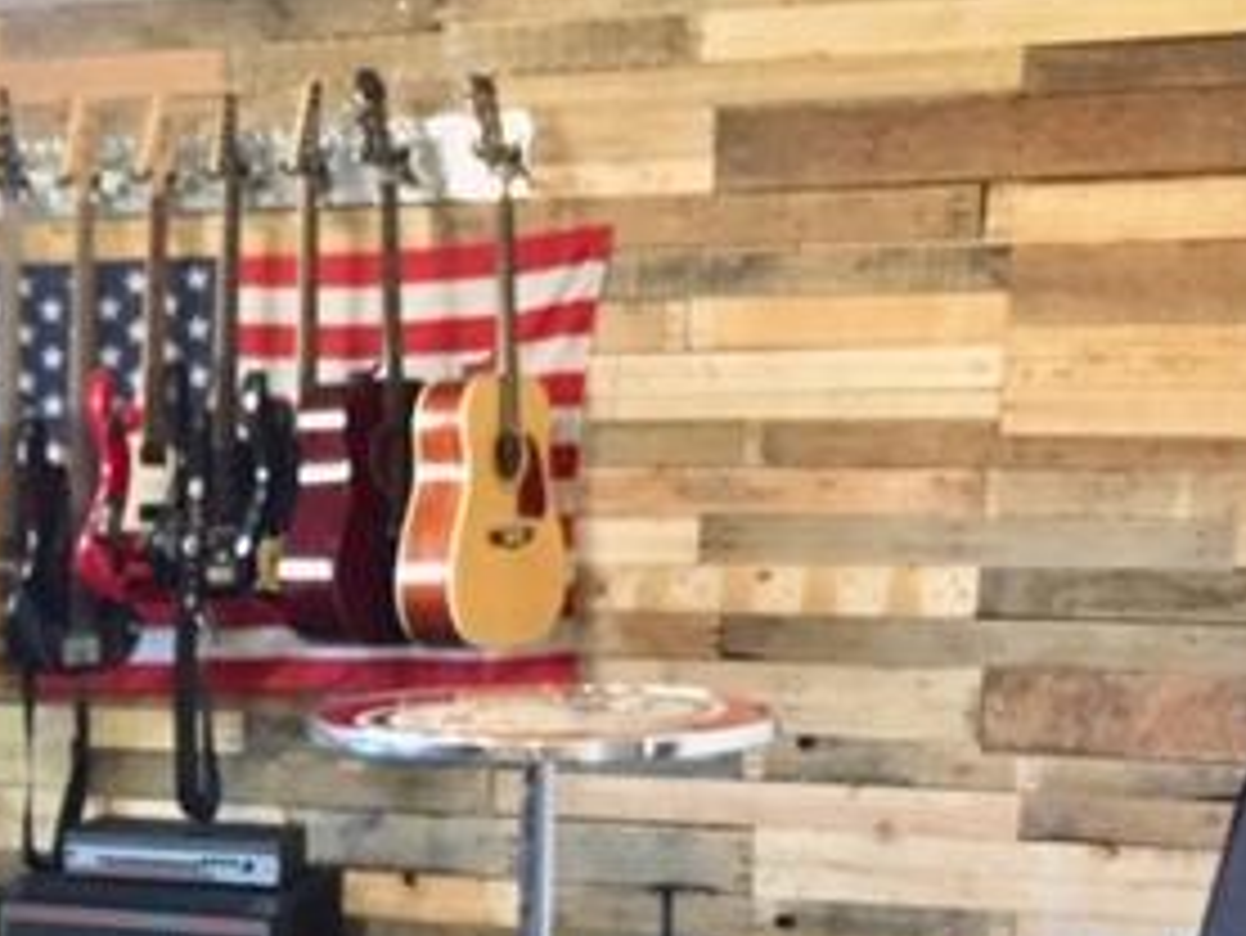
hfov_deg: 27.4
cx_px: 9
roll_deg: -0.3
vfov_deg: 21.4
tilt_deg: -10.7
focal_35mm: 67
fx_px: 2413
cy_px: 855
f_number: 2.2
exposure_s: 1/30
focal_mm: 4.15
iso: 250
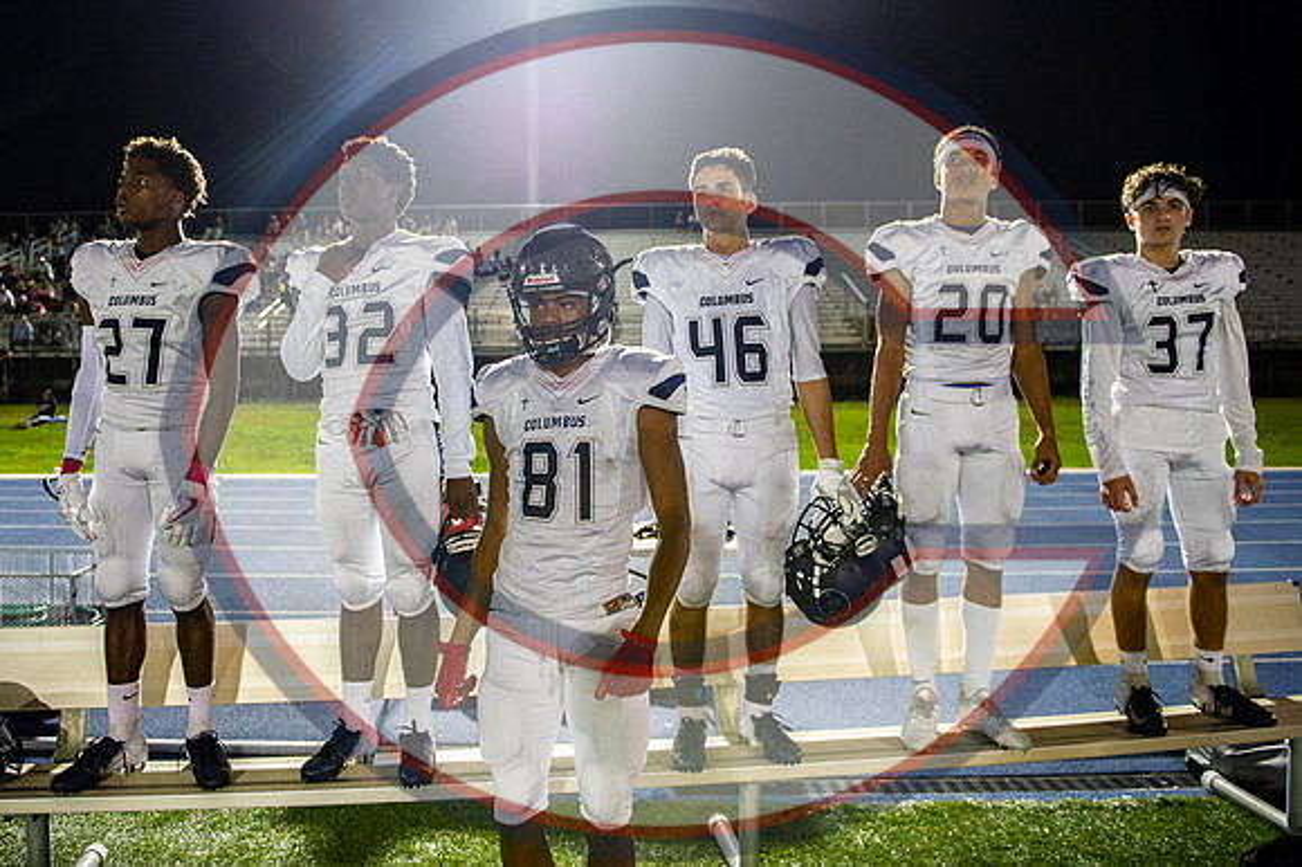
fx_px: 996
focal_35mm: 28
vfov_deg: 46.9
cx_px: 594
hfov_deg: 66.2
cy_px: 369
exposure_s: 1/800
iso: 3200
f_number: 3.2
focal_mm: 24
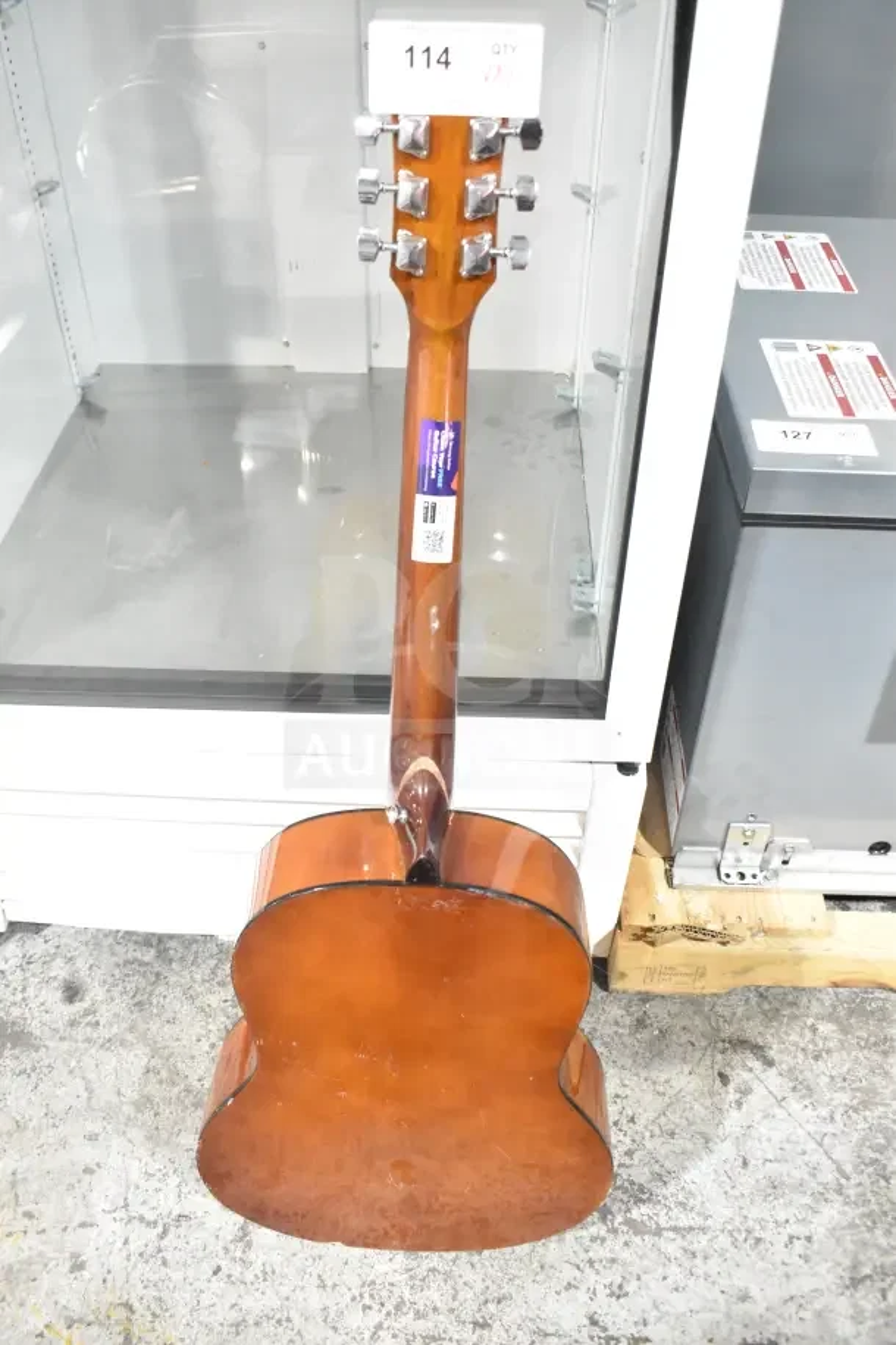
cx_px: 448
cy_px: 672
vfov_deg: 61.9
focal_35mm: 30
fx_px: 1120
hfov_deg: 43.6
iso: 6400
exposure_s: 1/100
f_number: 5
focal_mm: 20
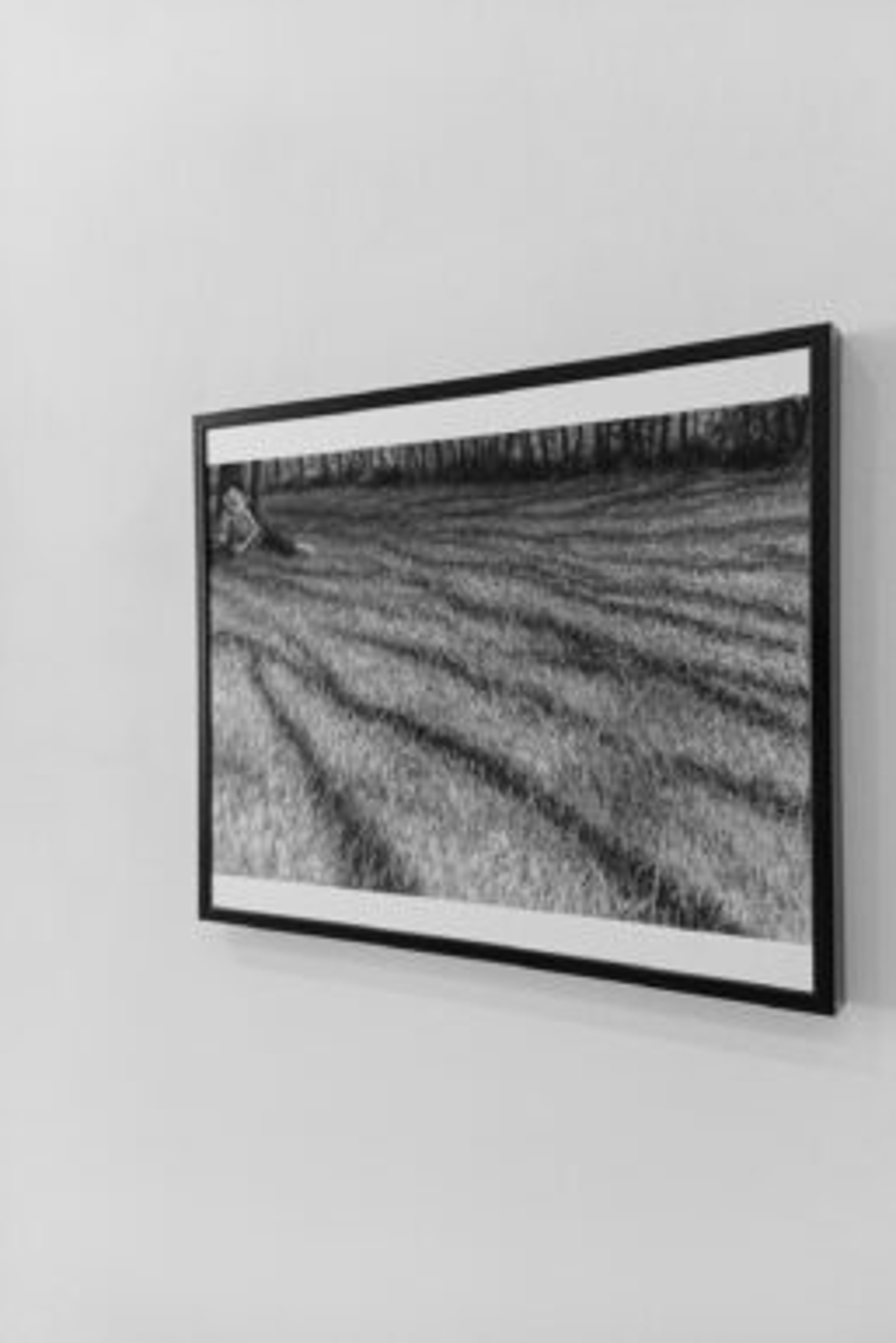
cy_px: 659
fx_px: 1044
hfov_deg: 46.3
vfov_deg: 65.4
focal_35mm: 28
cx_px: 519
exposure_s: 1/50
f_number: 1.8
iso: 164
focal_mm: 4
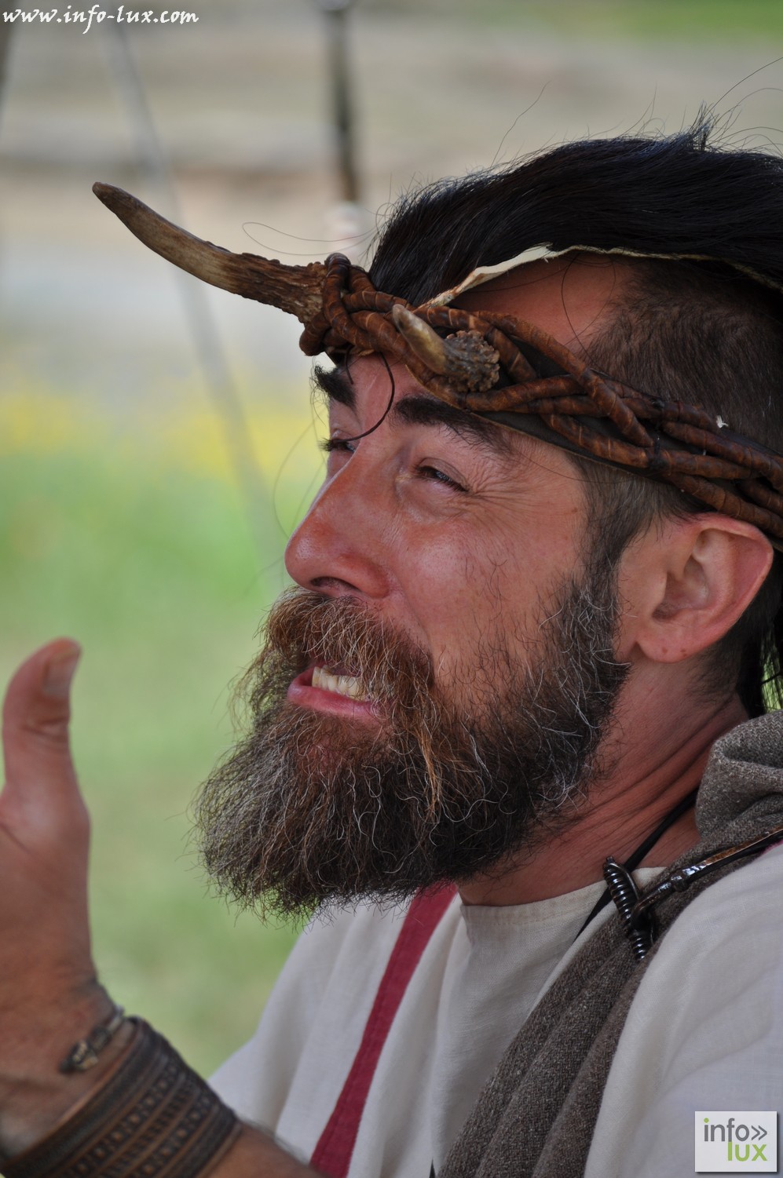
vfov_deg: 8.6
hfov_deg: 5.7
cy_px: 589
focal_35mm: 240
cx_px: 392
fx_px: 7849
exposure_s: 1/500
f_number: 5.6
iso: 220
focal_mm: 160
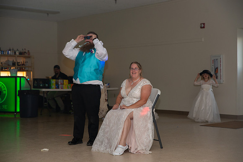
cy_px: 81
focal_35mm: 70
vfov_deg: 19.5
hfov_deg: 28.8
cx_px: 122
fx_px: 473
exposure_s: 1/125
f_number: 3.5
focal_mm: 70
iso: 800
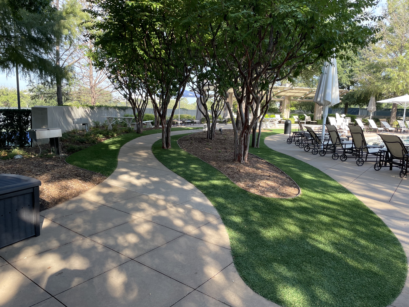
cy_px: 154
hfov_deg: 67.3
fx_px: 307
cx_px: 204
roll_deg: -2.2
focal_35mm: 26
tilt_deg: -6.5
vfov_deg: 53.1
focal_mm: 4.2
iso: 32
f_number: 1.6
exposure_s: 1/344
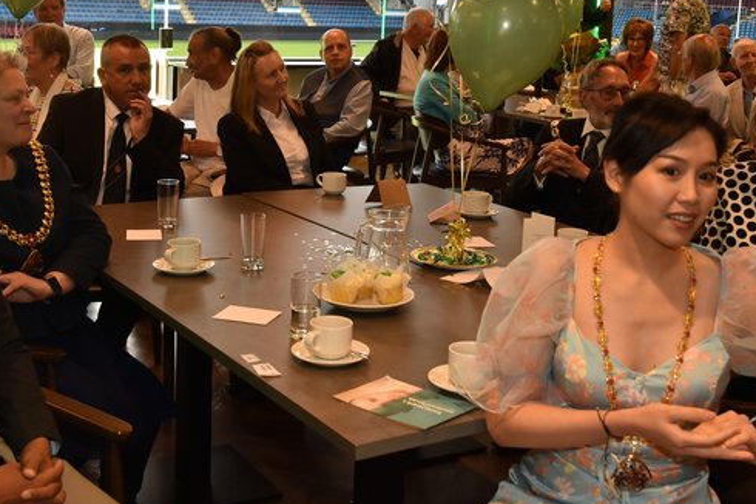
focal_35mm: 56
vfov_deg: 24.2
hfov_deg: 35.8
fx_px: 1171
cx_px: 381
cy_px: 159
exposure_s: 1/80
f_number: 5.6
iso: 640
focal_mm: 25
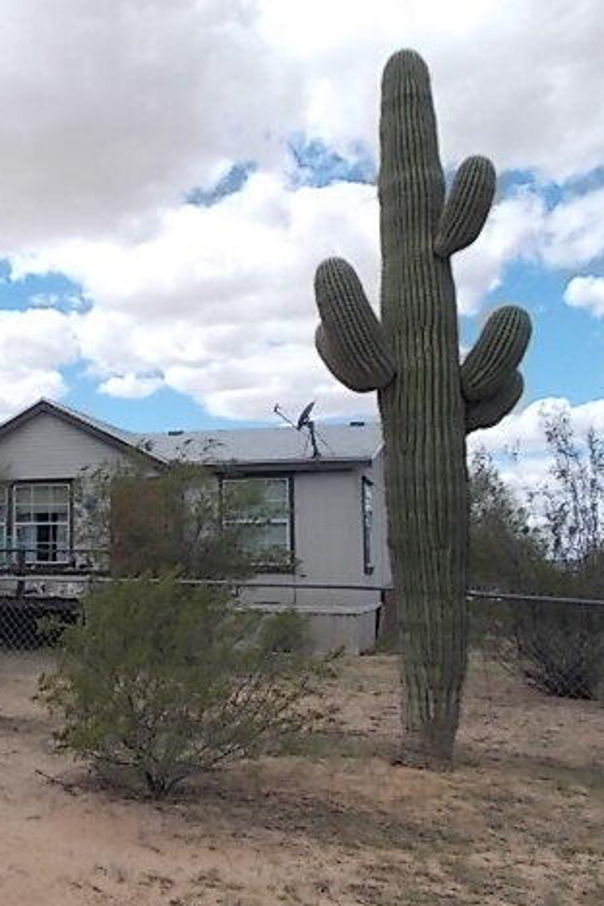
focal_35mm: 37
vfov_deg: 51.9
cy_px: 463
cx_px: 95
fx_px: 931
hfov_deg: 34.5
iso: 80
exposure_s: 1/125
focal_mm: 4.6
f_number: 8
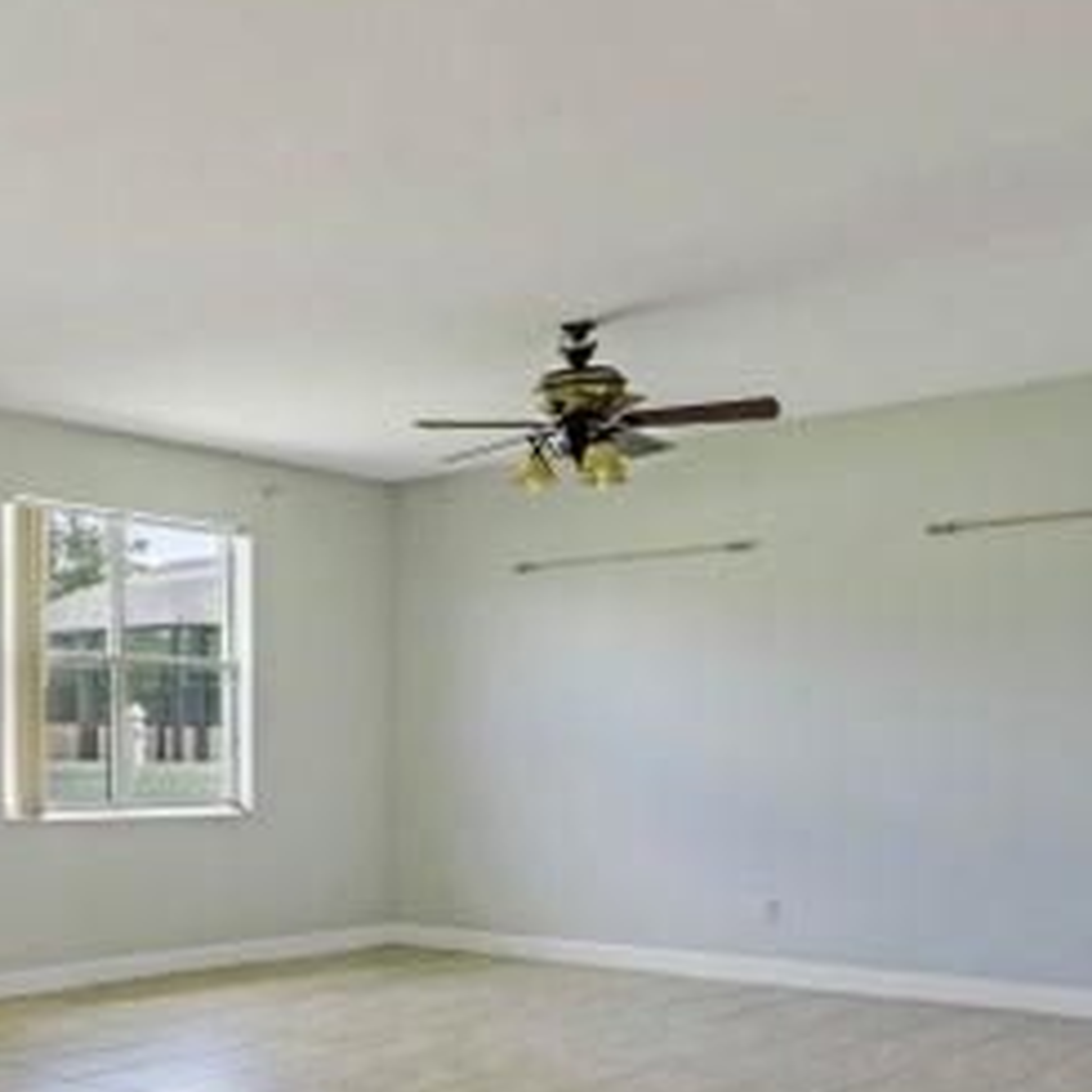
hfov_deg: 34.9
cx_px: -116
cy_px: 722
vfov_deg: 40.2
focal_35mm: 41
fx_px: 1472
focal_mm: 11
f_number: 9
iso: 250
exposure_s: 1/640
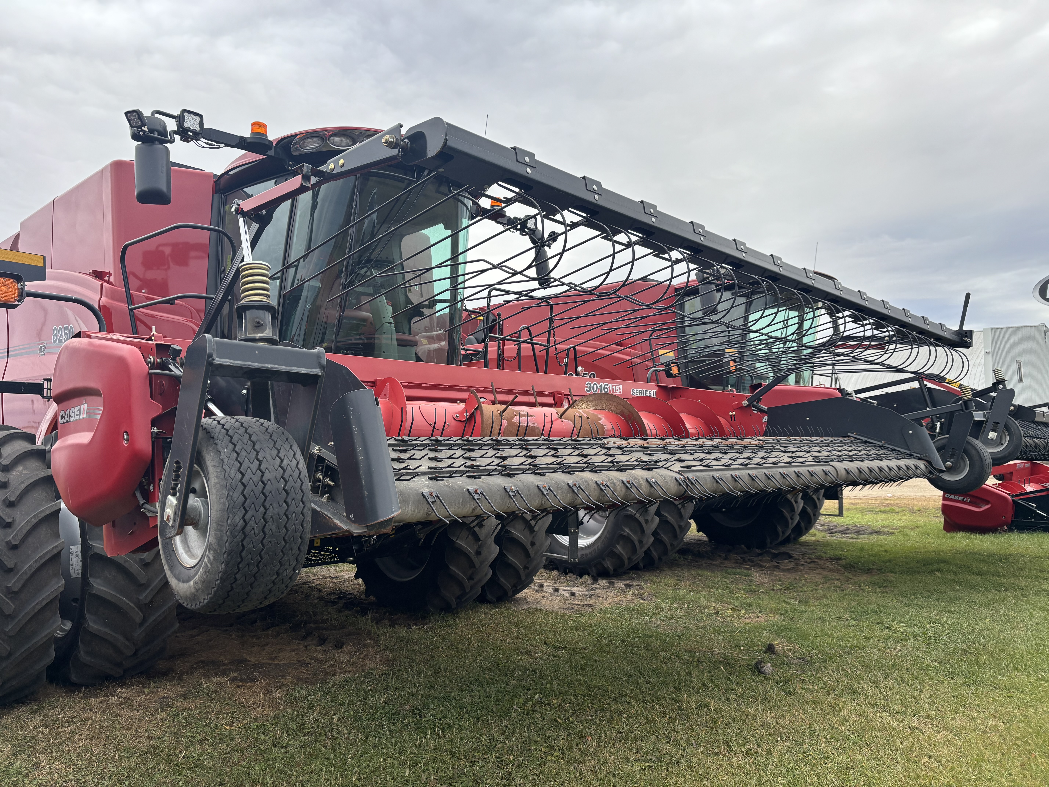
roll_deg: +2.4
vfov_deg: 53.1
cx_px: 524
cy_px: 394
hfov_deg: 67.3
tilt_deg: +4.2
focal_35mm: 26
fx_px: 788
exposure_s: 1/799
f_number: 1.6
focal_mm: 5.96
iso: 50
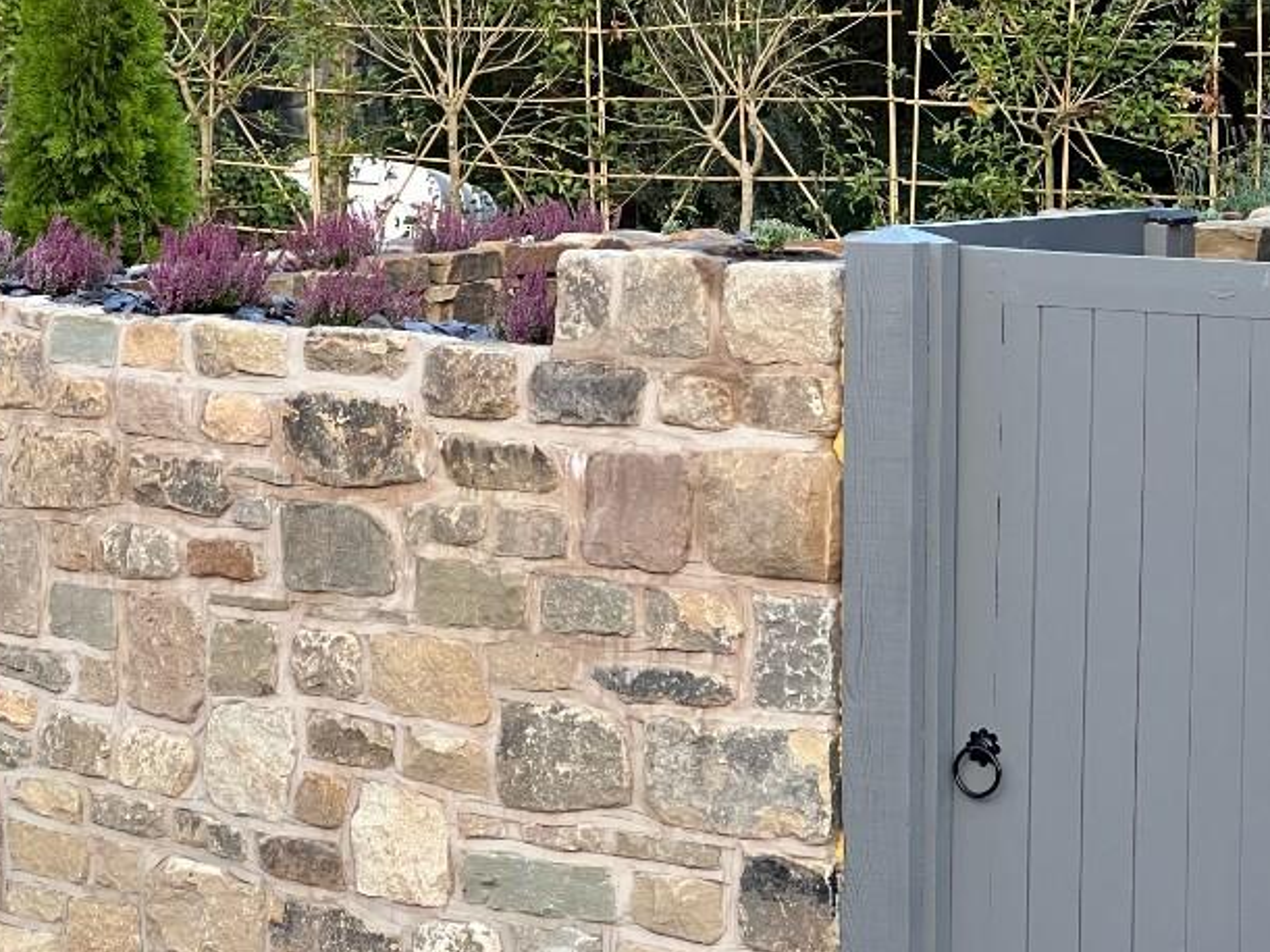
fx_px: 4732
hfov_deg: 15.3
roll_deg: -0.9
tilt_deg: -4.4
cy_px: 258
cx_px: 769
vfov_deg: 11.5
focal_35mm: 129
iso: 200
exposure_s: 1/64
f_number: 2.8
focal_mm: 9
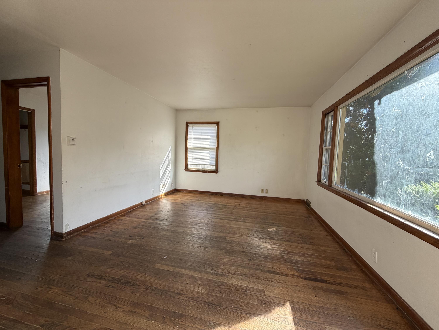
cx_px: 220
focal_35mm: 14
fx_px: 178
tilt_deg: -3.8
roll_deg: -2.3
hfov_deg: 102.1
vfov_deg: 85.7
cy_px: 165
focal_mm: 2.22
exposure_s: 1/121
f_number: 2.2
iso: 64
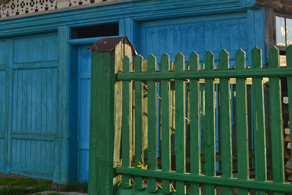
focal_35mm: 79
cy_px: 25
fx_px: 641
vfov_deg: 17.1
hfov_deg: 24.7
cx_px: 16
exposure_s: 1/250
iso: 400
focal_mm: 24
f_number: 10
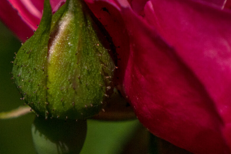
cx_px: 217
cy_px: -35
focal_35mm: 2602
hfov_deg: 0.8
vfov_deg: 0.5
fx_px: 16698
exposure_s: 1/2000
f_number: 18
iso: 640
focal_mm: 800
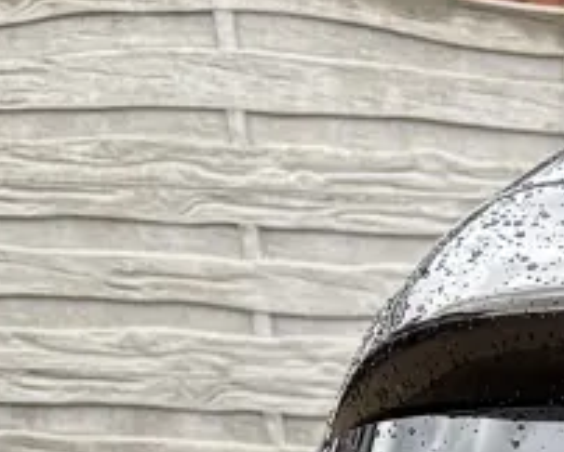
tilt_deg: -25.7
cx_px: 1720
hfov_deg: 7.8
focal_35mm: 214
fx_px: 3576
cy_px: 1807
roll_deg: -2.4
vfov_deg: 6.1
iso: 40
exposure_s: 1/128
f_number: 1.6
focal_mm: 5.96
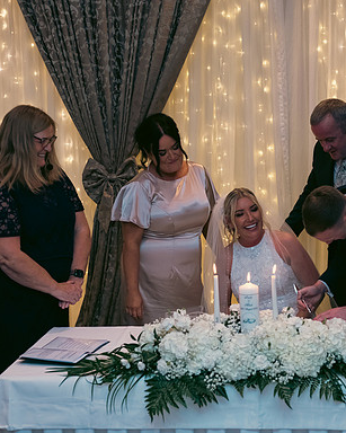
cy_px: 217
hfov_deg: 22.4
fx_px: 871
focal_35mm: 68
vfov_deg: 27.9
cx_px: 223
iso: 800
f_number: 3.5
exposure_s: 1/160
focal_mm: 48
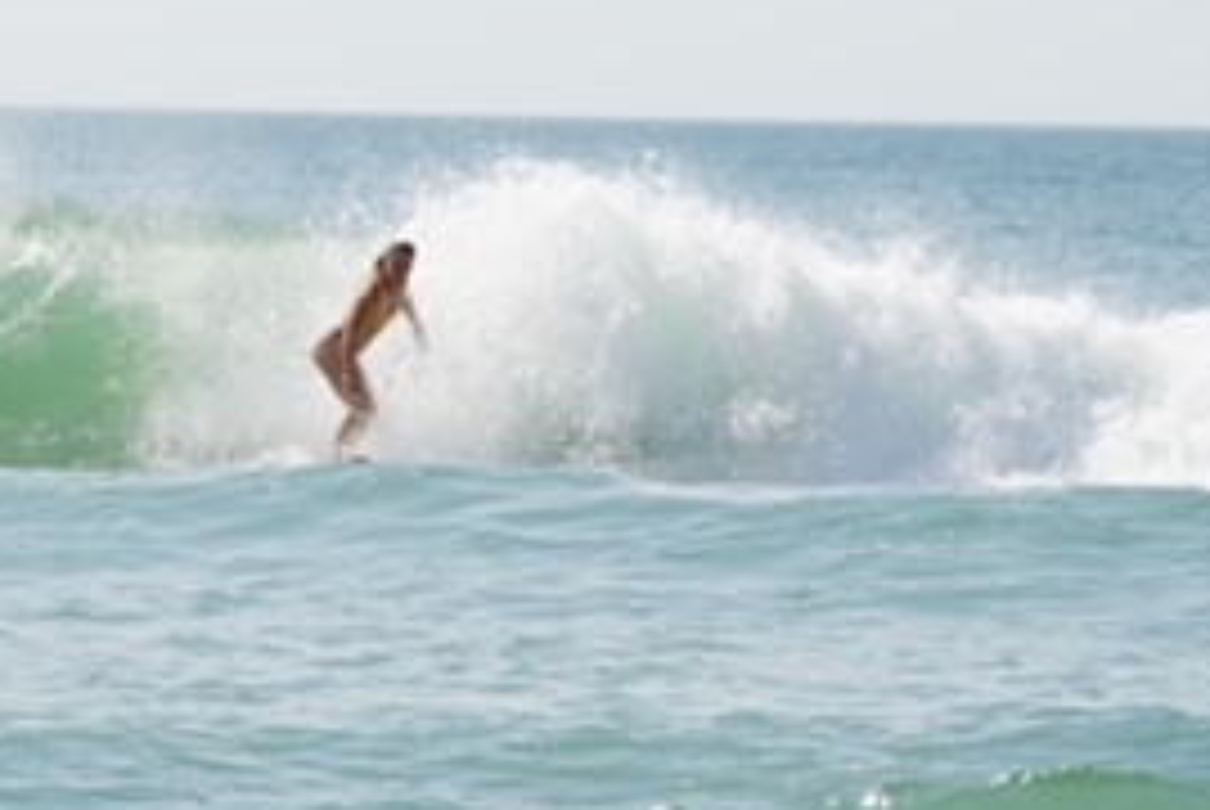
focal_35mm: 357
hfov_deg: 5.8
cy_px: 288
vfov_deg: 3.9
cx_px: 414
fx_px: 12012
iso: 80
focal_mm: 150
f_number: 6.3
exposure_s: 1/400
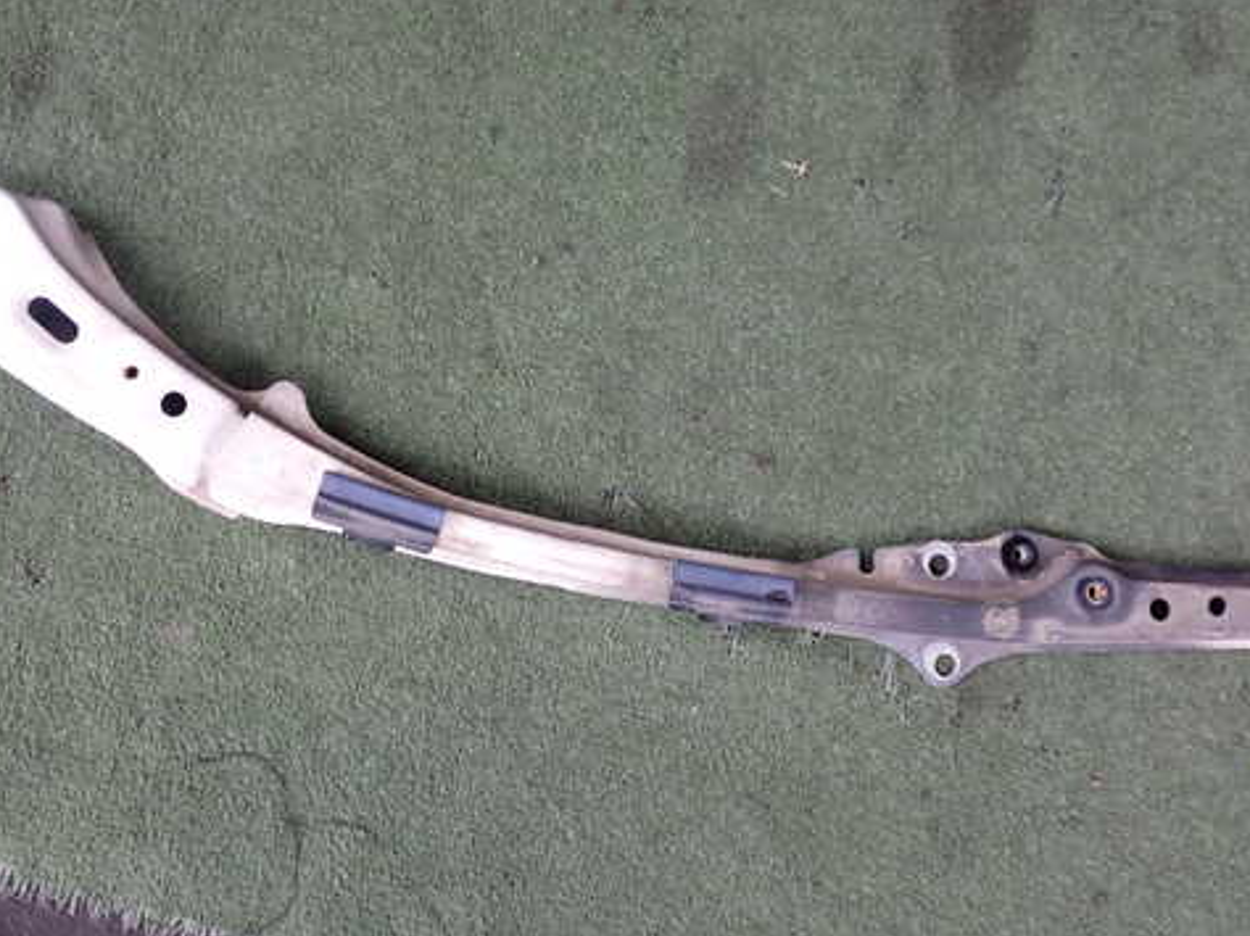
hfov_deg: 48.9
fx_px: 1372
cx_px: 549
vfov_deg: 37.7
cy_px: 435
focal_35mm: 38
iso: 160
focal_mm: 5.4
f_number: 2.3
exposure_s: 1/125
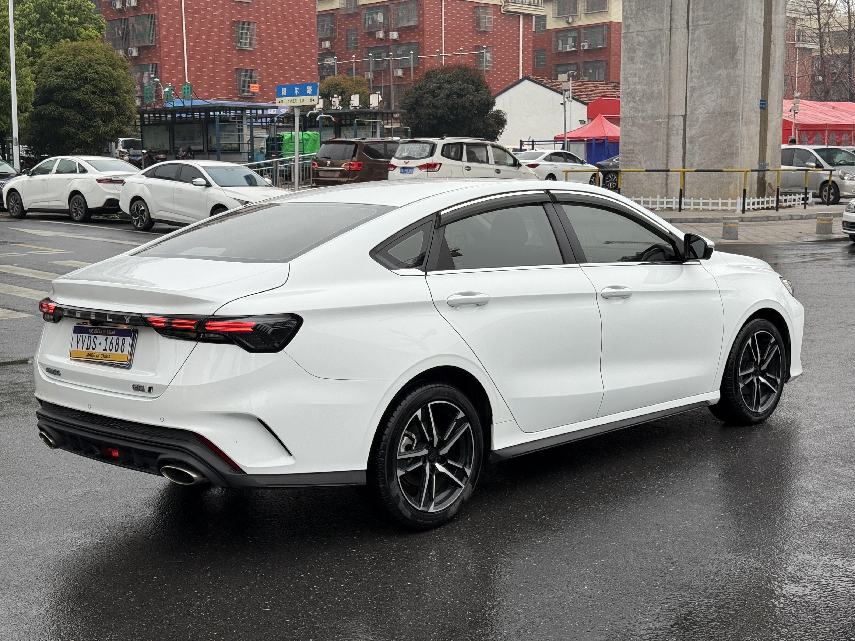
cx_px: 428
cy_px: 320
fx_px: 1186
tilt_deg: -7.5
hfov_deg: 39.7
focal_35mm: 48
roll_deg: +0.4
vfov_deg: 30.3
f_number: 1.78
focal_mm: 6.76
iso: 64
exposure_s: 1/409
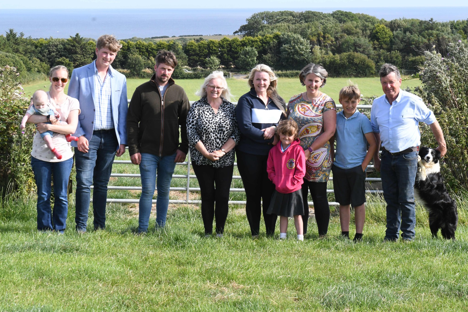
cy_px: 156
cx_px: 234
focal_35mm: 105
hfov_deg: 19.5
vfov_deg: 13.0
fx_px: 1365
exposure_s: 1/500
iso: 1000
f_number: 11
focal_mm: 70
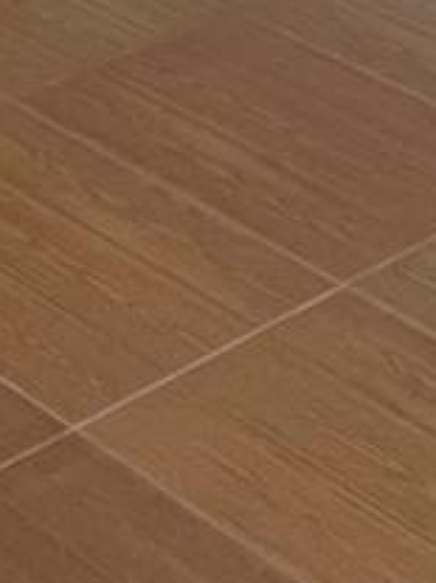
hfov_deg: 9.0
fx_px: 2337
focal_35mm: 139
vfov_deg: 12.5
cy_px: -569
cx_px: -807
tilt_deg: -11.3
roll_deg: -1.6
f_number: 1.78
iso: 125
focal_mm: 6.76
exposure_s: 1/243
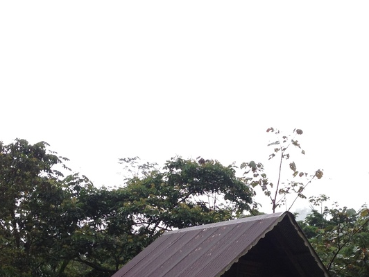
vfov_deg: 18.2
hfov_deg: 24.6
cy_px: 271
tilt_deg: +6.3
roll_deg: -3.3
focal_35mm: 79
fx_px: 842
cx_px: 252
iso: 50
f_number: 2.4
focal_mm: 4.28
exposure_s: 1/699
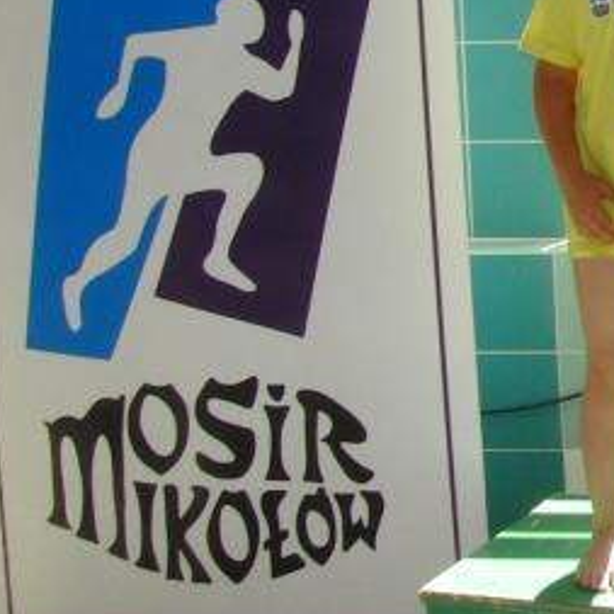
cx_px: 1114
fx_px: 1866
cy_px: 131
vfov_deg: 18.5
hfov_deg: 15.8
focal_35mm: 93
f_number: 6.2
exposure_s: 1/60
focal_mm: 4.6
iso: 100
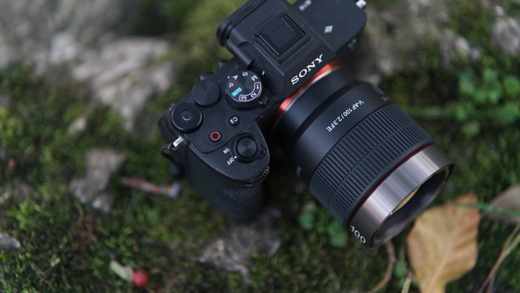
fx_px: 1241
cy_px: 125
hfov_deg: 23.7
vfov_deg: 13.4
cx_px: 261
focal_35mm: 90
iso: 320
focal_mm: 85
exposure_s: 1/160
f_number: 1.4
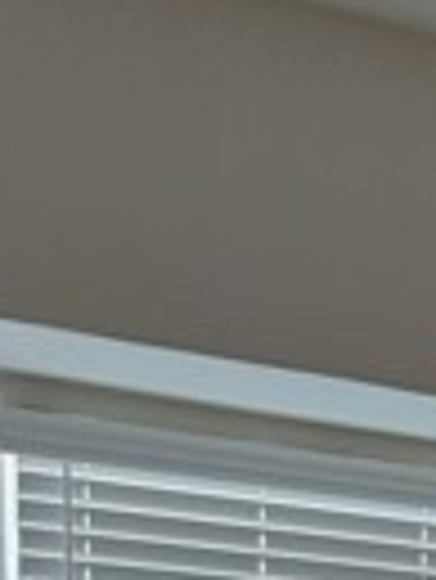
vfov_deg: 13.5
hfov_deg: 11.0
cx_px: 944
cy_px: 1254
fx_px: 1995
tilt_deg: -13.9
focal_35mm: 119
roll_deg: -5.9
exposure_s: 1/60
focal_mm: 6.76
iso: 200
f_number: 1.78
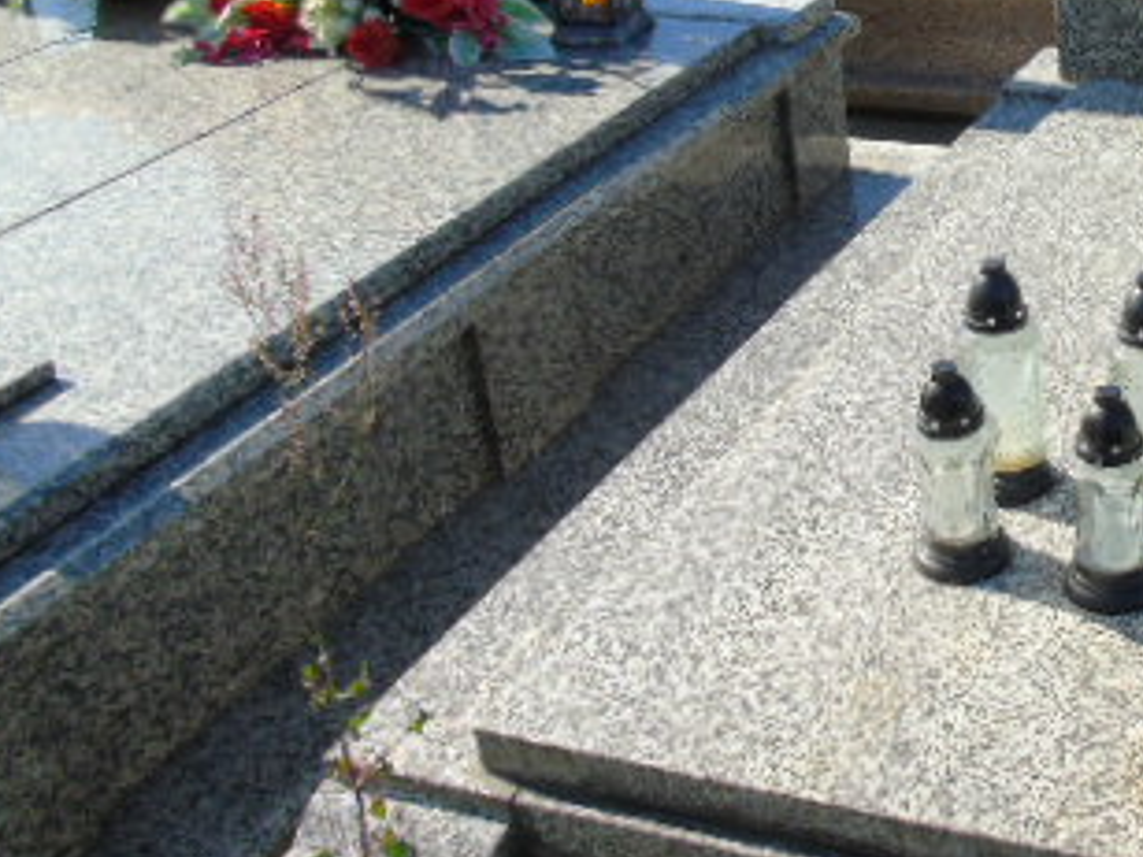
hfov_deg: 33.7
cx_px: 1136
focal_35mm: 52
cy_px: 215
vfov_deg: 27.6
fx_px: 1717
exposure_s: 1/500
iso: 80
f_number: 3.4
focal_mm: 4.4
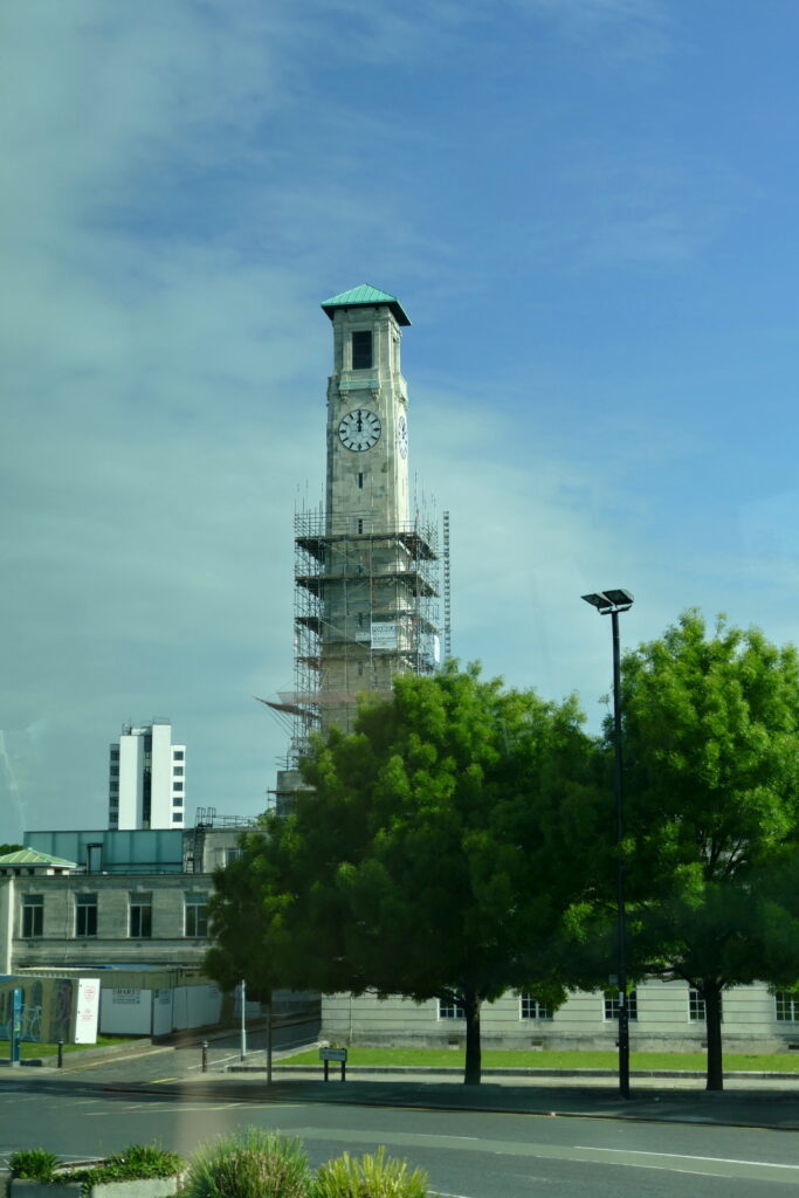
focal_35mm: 54
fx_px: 1797
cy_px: 599
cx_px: 400
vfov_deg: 36.9
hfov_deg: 25.1
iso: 125
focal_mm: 19.84
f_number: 3.4
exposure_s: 1/250
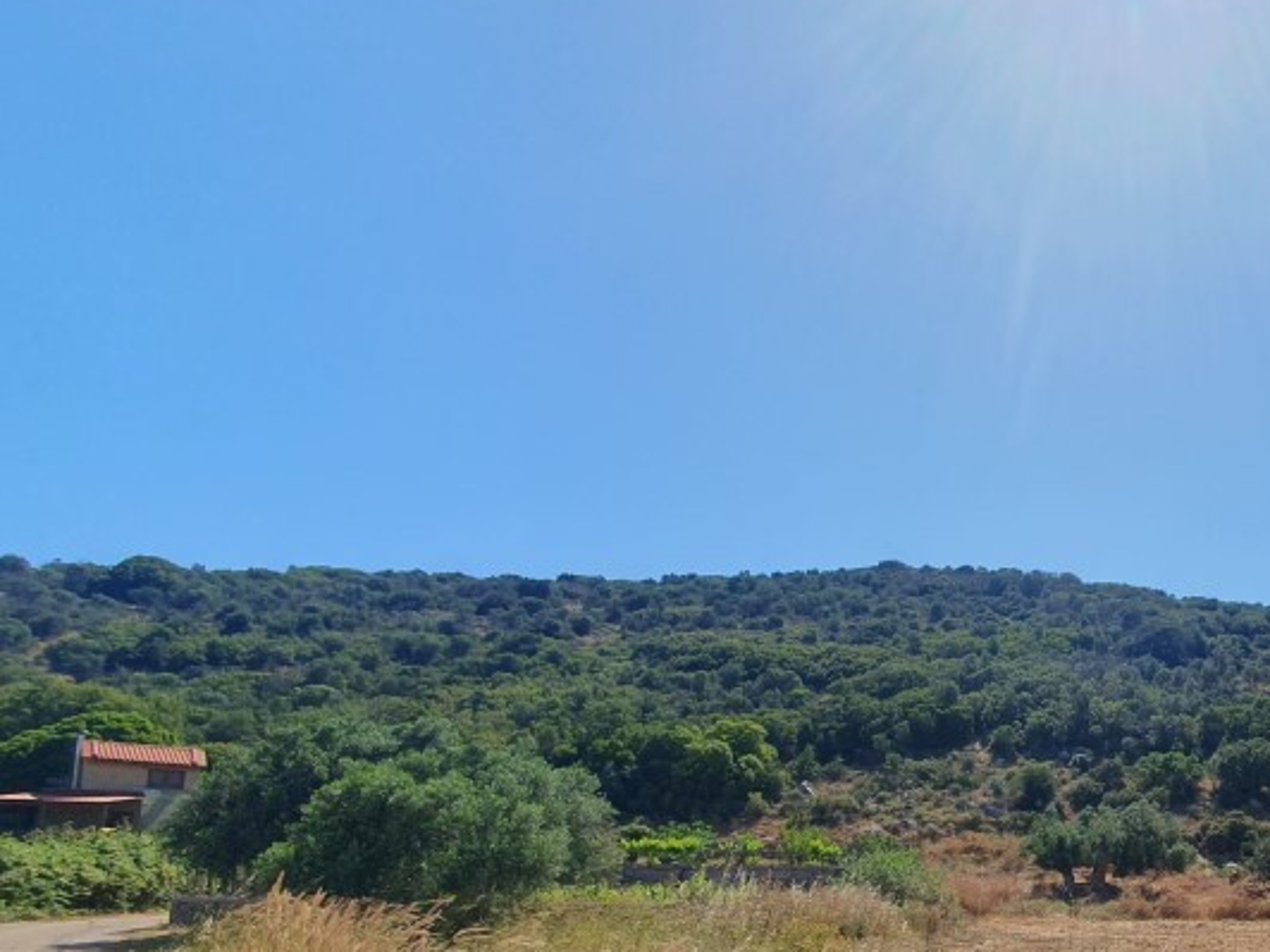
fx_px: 917
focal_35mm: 25
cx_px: 1108
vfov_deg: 51.2
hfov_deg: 60.4
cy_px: 771
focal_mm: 1.8
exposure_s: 1/1396
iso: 50
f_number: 2.2
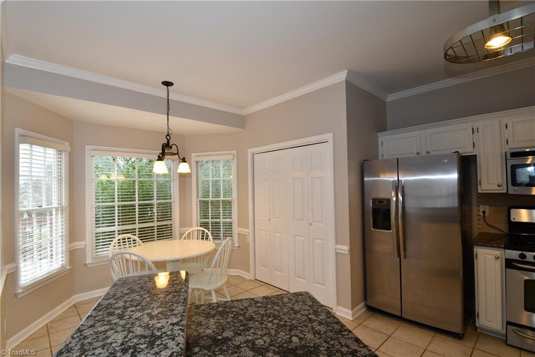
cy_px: 178
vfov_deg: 72.0
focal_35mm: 16
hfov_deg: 95.0
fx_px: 245
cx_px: 268
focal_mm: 11
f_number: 7.1
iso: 250
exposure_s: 1/25
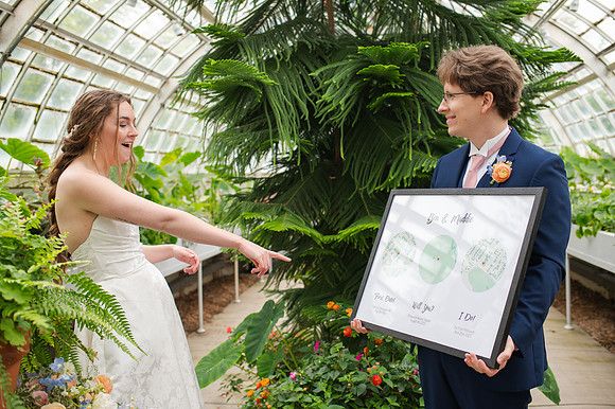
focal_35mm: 35
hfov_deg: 54.5
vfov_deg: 37.8
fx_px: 598
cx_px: 308
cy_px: 204
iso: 360
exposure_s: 1/320
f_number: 3.2
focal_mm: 35
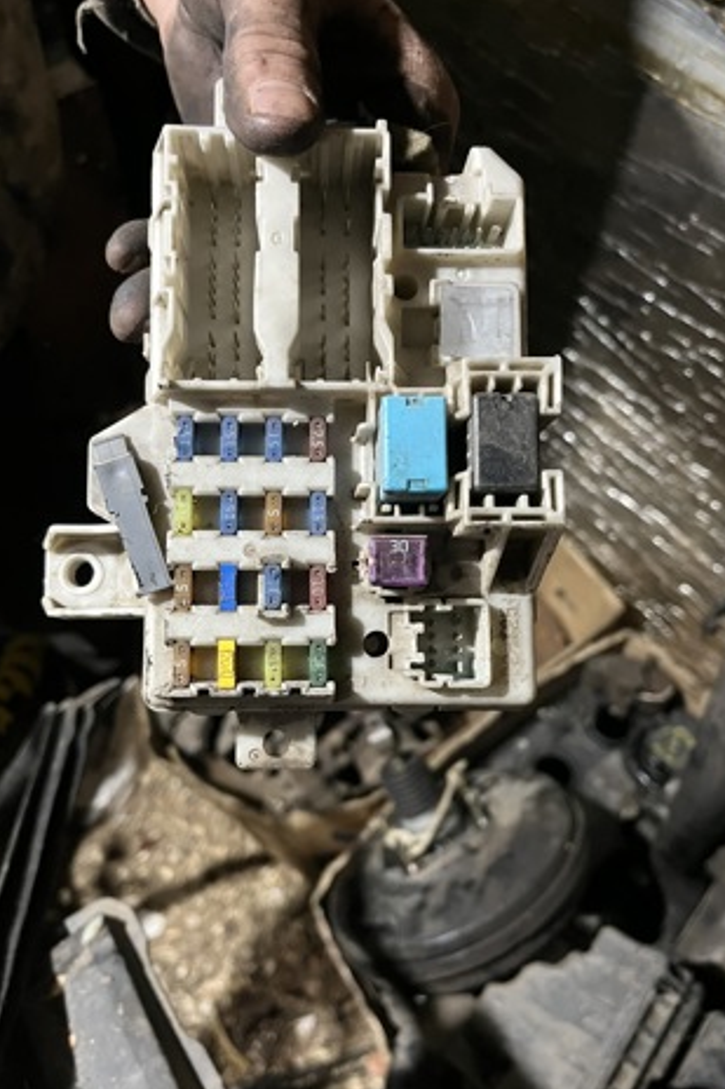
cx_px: 347
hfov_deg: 46.4
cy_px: 549
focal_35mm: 28
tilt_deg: -54.7
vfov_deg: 65.5
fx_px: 846
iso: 500
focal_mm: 5.1
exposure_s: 1/33
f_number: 1.6
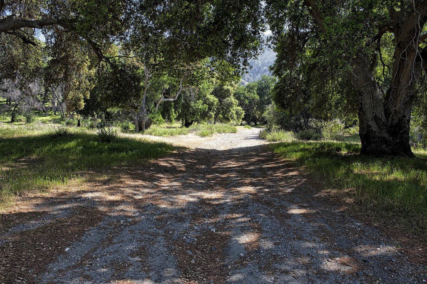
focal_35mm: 28
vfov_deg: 46.3
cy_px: 142
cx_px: 214
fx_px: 332
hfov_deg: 65.5
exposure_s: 1/250
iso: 400
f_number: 11
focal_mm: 28
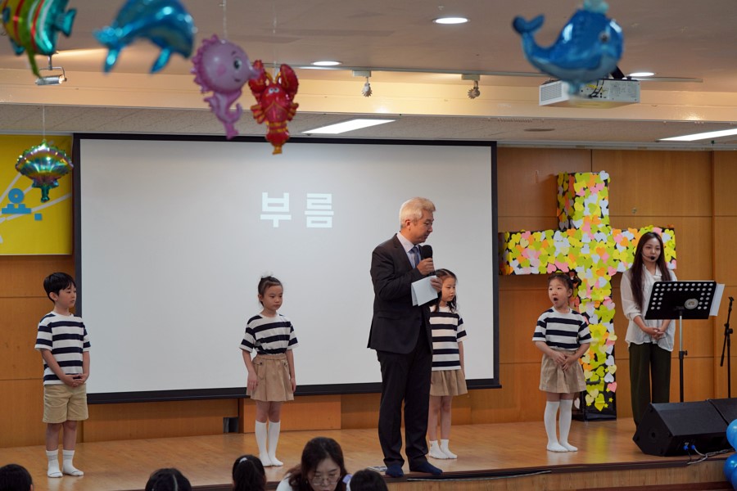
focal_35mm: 78
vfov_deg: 17.5
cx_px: 368
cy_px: 246
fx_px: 1597
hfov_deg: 26.0
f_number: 4
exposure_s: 1/160
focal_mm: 78
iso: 640
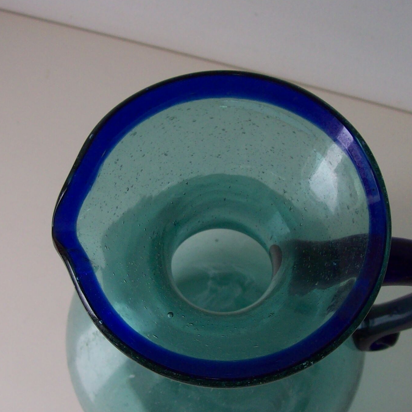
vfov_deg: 25.7
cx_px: 207
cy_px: 243
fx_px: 902
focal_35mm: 67
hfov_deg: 25.7
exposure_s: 1/64
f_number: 2.7
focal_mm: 6
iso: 80
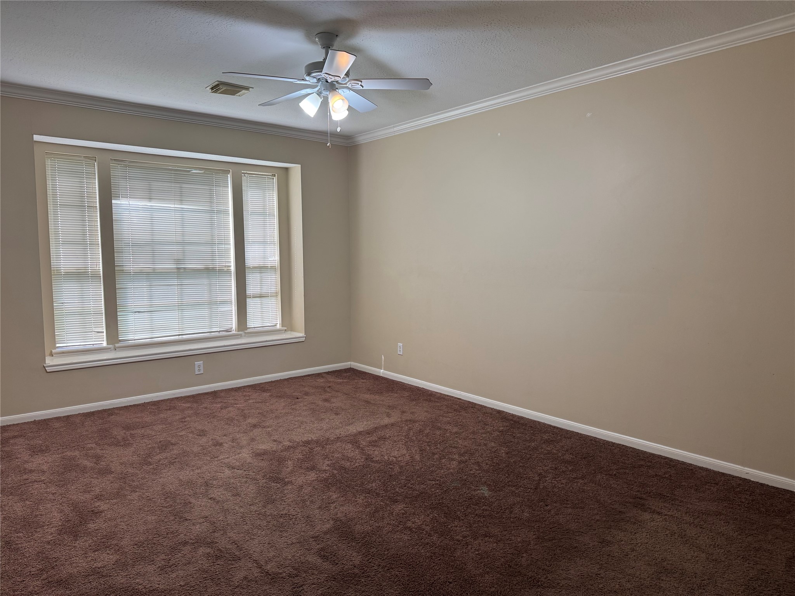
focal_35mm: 24
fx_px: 551
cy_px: 298
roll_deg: +0.2
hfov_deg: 71.6
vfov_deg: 56.8
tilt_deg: -5.7
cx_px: 398
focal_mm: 6.76
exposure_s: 1/120
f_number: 1.78
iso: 160
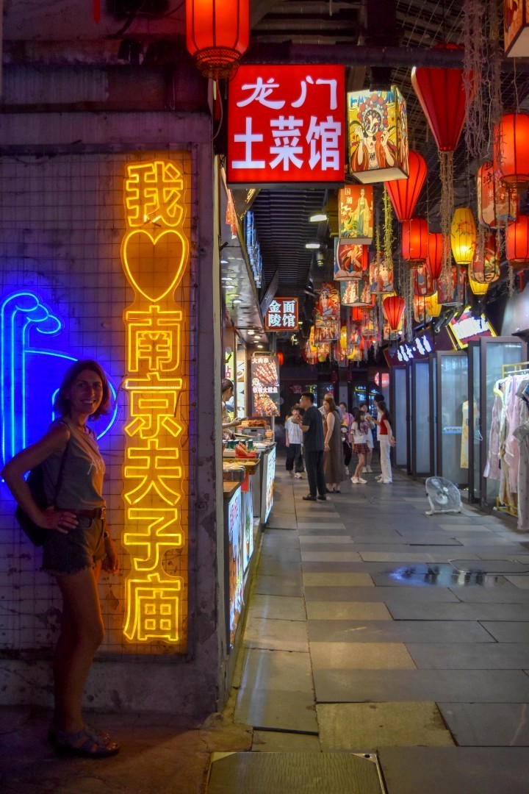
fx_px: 860
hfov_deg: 34.2
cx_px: 264
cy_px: 397
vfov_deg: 49.6
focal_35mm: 39
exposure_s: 1/500
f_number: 4
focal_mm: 26
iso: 1250
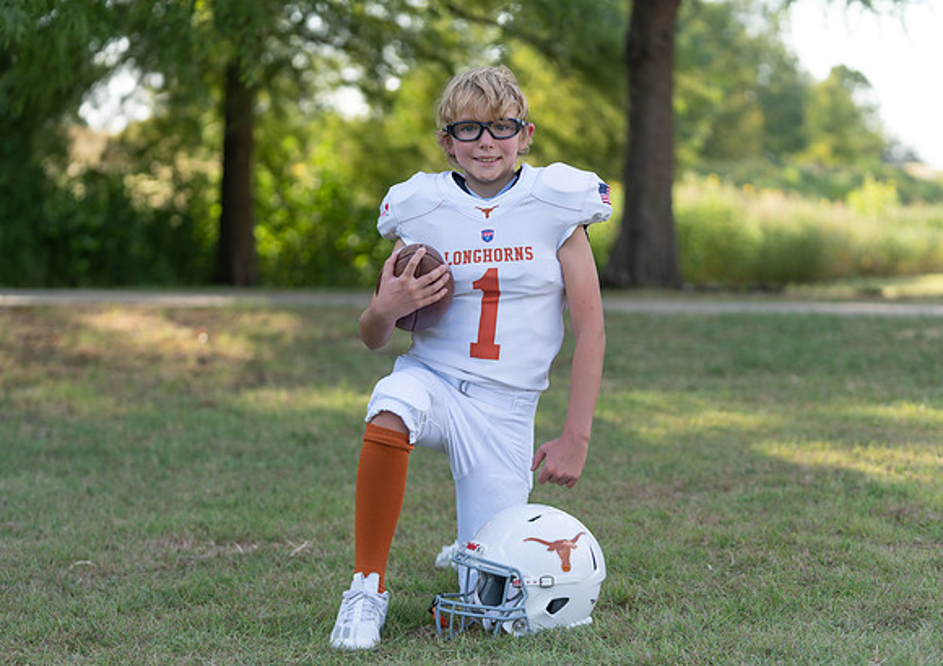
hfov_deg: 22.4
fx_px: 2385
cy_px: 347
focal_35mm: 89
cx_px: 481
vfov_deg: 15.9
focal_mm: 82
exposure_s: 1/400
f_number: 2.8
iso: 100
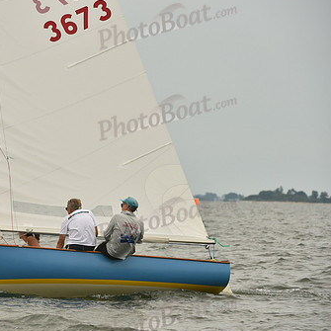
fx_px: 3505
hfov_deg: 5.4
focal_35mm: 324
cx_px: 47
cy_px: 180
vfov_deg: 5.4
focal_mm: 220
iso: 320
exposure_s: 1/1250
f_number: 6.3
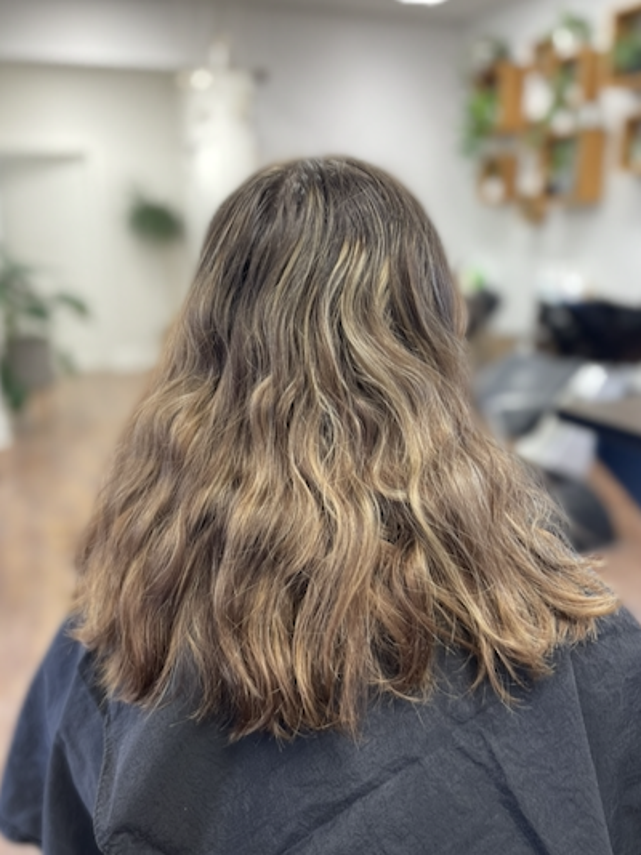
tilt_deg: -17.6
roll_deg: +0.4
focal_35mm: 26
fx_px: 642
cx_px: 320
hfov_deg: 53.0
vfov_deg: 67.3
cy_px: 428
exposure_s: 1/60
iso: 200
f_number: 1.6
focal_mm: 5.1
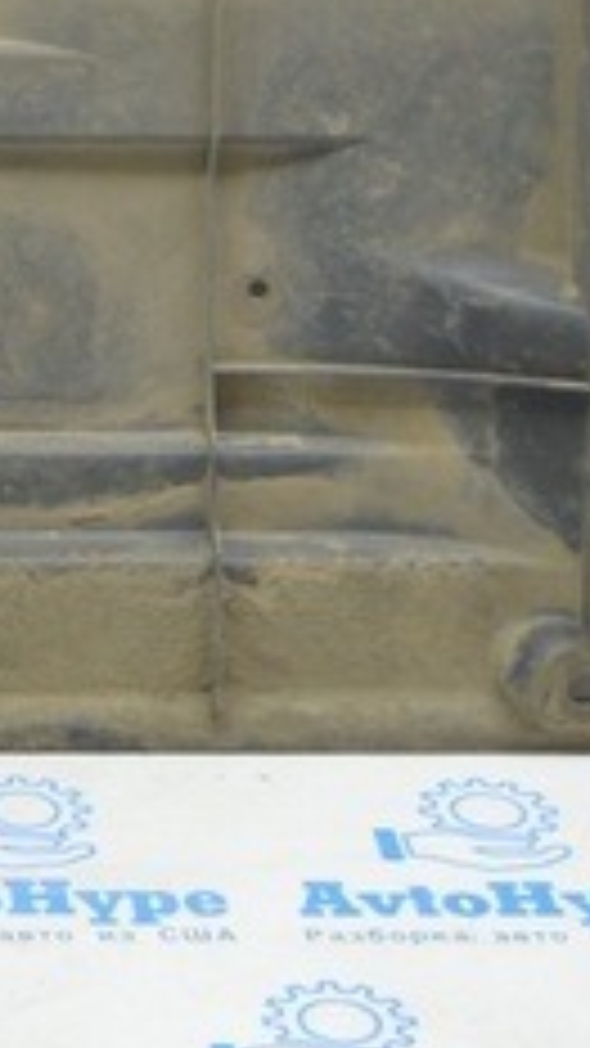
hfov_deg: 8.5
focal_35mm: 138
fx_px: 3839
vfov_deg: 15.0
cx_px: -459
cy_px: -218
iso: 400
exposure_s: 1/40
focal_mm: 20
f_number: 3.8
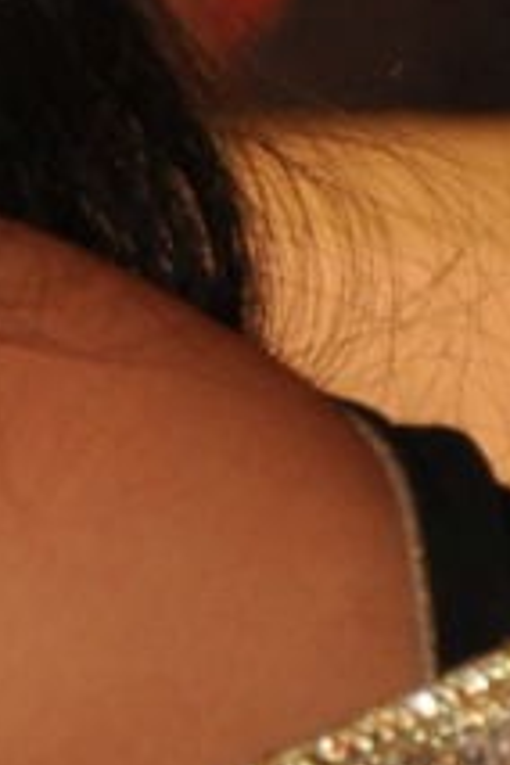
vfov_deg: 2.0
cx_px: -650
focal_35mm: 1012
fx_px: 21503
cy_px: 593
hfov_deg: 1.4
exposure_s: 1/60
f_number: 5.6
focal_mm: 90
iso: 800
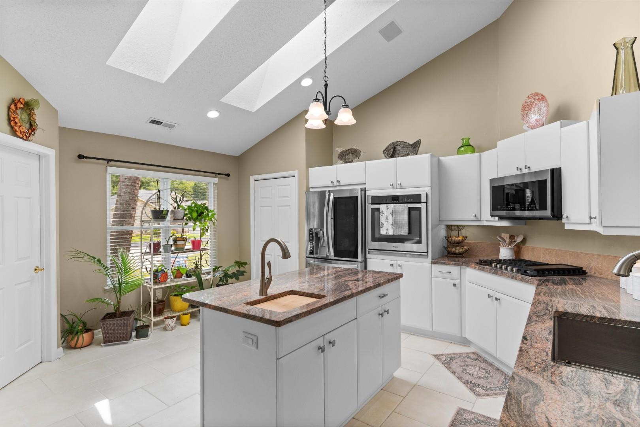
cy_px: 214
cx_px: 320
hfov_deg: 90.0
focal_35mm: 18
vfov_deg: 67.4
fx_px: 320
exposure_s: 1/25
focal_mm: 12
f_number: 4.8
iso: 100
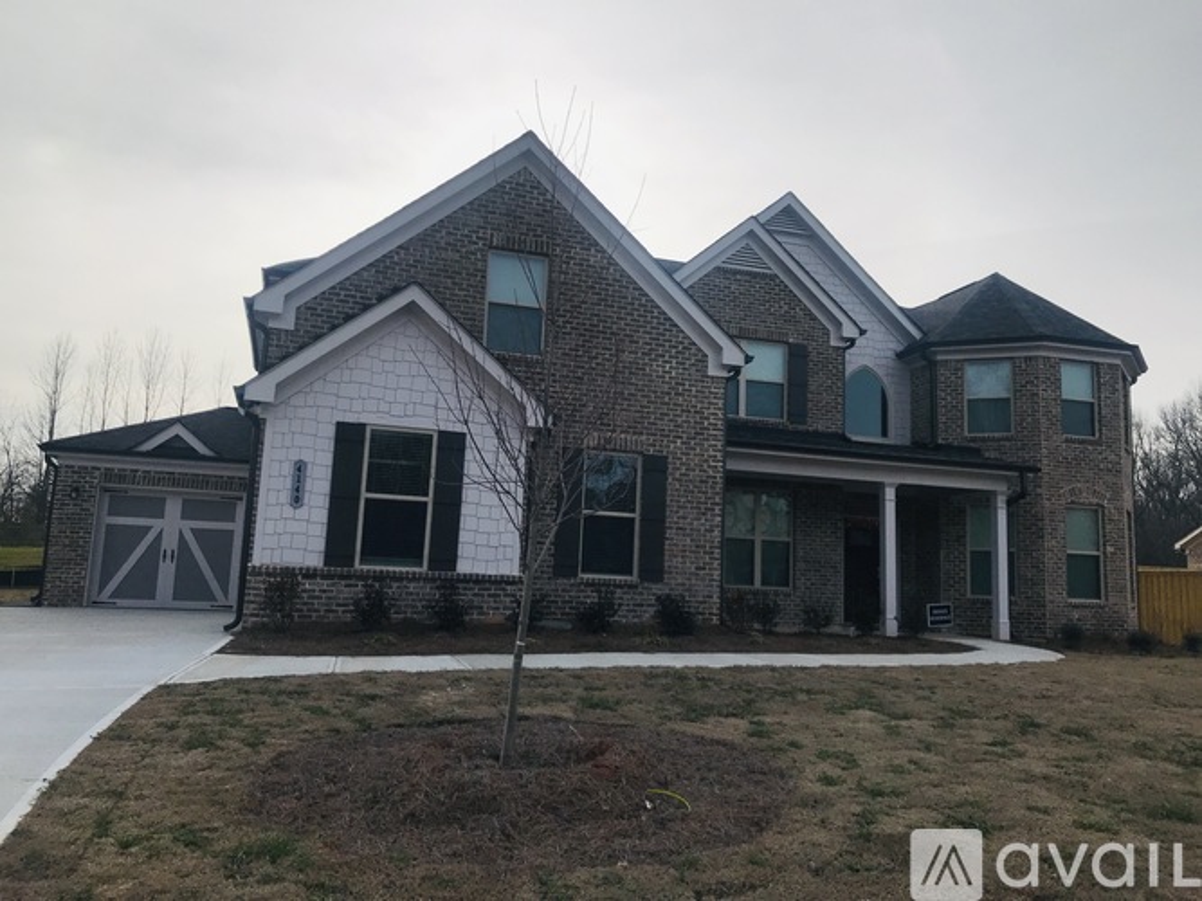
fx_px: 972
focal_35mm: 28
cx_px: 601
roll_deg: -3.0
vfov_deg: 49.7
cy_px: 450
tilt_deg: +8.8
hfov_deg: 63.5
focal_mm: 3.99
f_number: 1.8
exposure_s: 1/4808
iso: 20
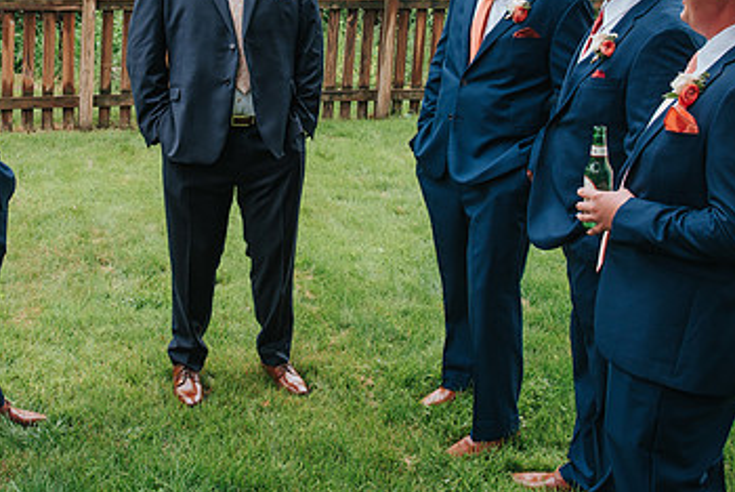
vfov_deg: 23.1
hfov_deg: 34.2
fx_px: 1185
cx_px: 267
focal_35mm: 58
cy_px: 91
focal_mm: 35
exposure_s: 1/160
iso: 400
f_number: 6.3
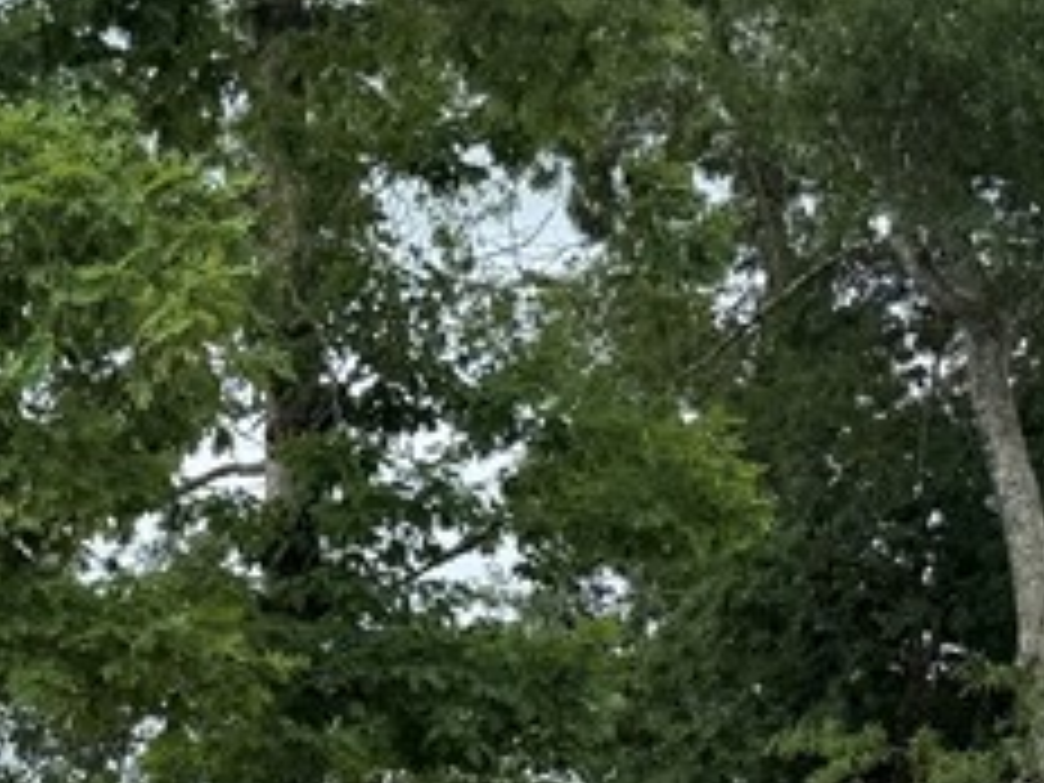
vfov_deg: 13.2
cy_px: 1184
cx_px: -729
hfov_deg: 16.2
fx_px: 3197
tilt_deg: +5.6
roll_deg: -0.1
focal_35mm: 106
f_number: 1.78
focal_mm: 6.76
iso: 80
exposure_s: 1/3413
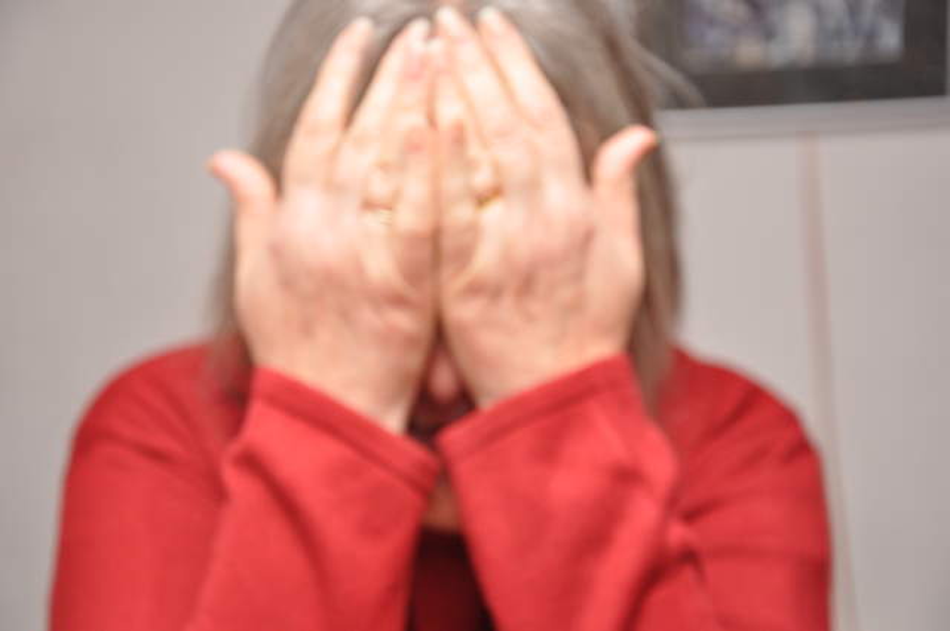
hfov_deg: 20.6
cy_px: 316
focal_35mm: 99
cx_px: 475
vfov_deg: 13.8
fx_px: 2609
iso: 640
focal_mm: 66
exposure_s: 1/60
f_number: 5.3
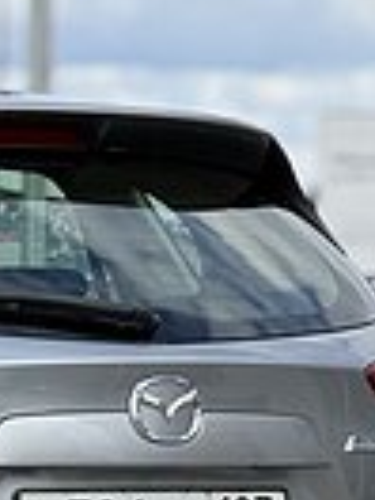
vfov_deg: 4.0
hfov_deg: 3.0
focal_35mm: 497
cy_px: 534
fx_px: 7179
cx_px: -402
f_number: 2.8
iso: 64
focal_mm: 15.66
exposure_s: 1/802
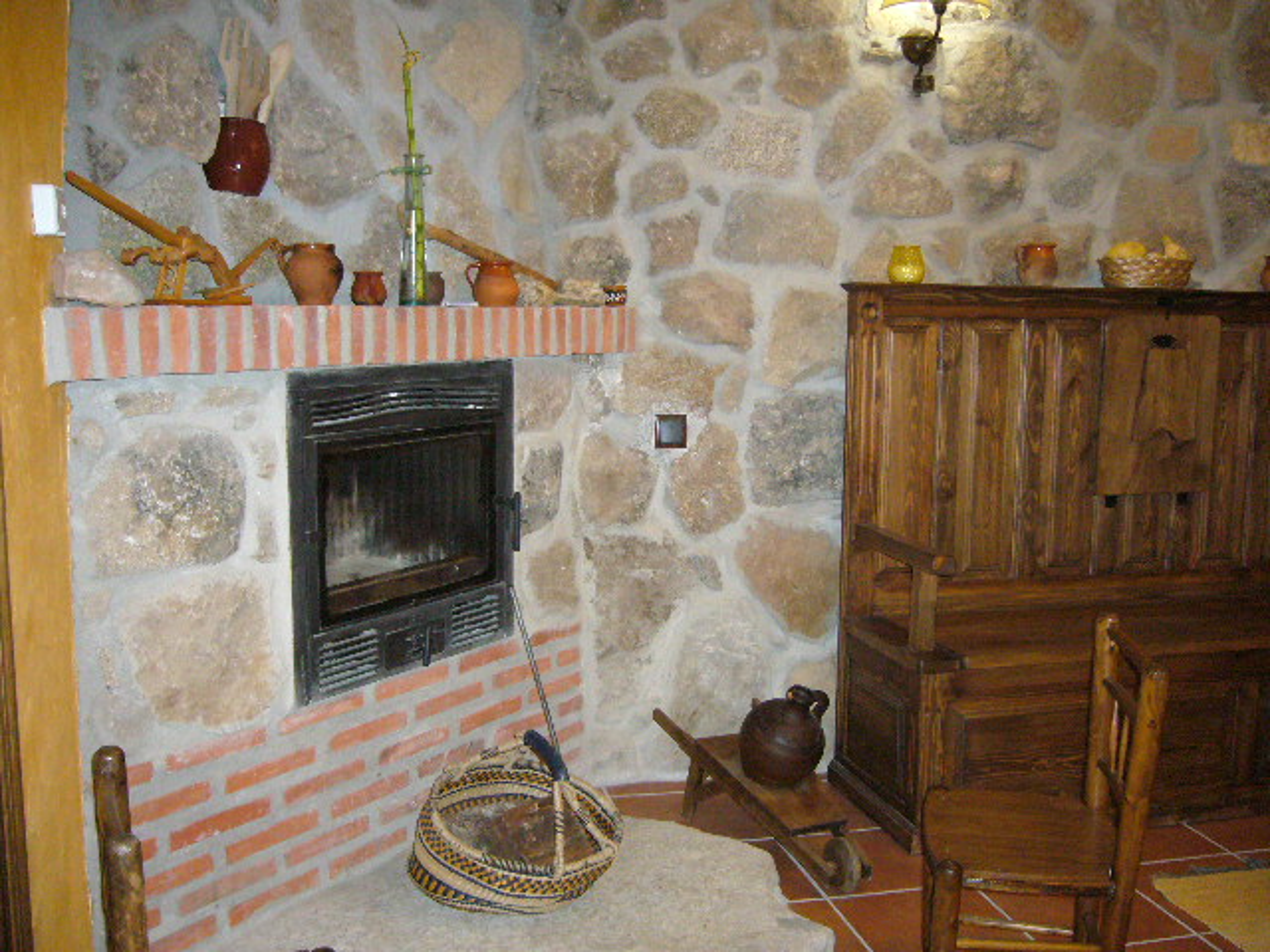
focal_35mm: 35
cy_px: 476
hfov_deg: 52.6
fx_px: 1284
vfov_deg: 40.7
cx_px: 635
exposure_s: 1/30
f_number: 2.8
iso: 400
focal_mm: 5.8
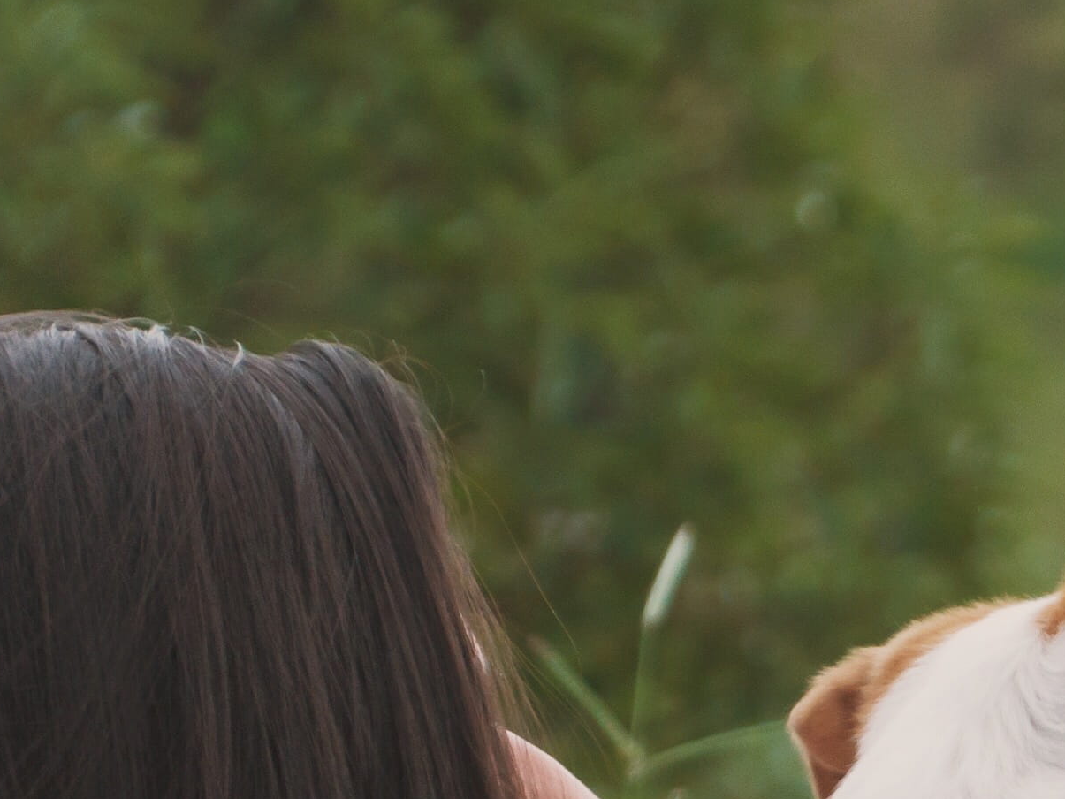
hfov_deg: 5.1
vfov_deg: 3.8
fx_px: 11877
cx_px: 1714
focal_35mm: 386
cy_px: 1284
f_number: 5
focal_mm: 70
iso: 400
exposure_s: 1/1250
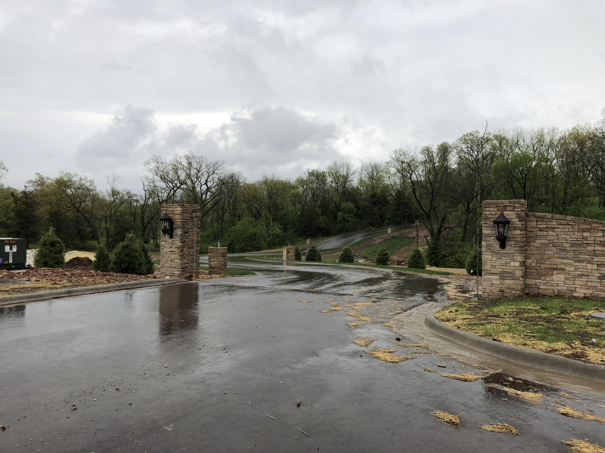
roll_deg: -1.1
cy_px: 226
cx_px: 302
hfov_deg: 63.4
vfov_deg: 49.7
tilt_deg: -0.2
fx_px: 489
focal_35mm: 28
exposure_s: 1/631
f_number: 1.8
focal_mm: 4
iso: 40
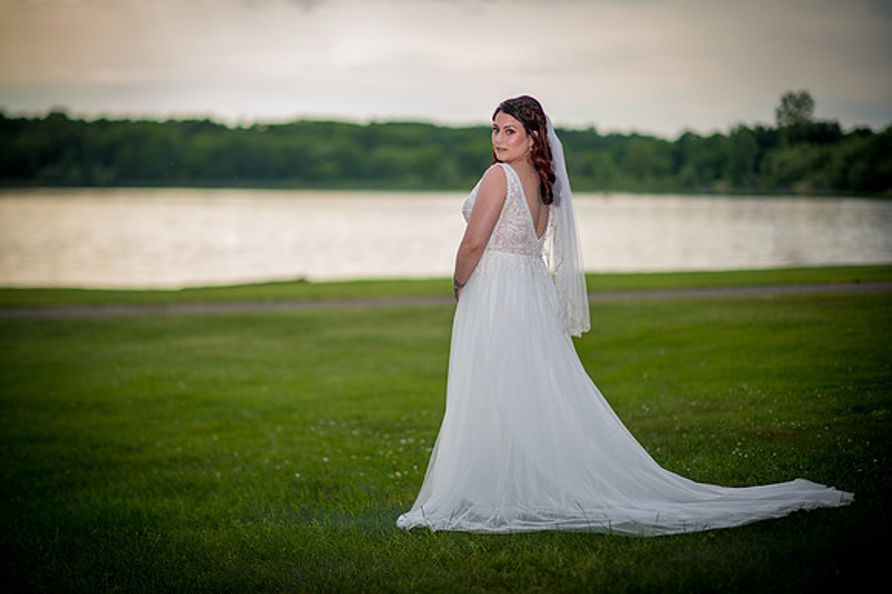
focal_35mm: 85
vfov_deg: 16.1
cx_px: 446
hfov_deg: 23.9
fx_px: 2105
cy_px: 297
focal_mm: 85
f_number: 1.4
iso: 400
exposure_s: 1/4000
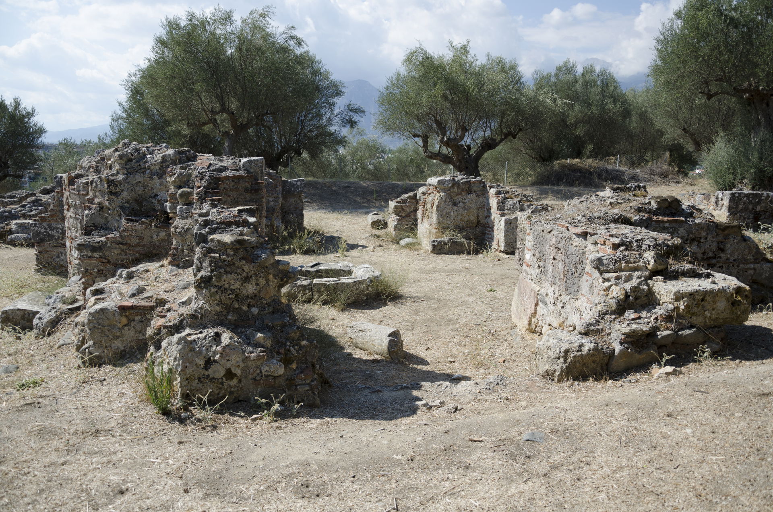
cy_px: 256
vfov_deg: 47.7
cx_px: 386
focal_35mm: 27
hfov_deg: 67.5
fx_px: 579
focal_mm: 18
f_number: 4
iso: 100
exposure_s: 1/800
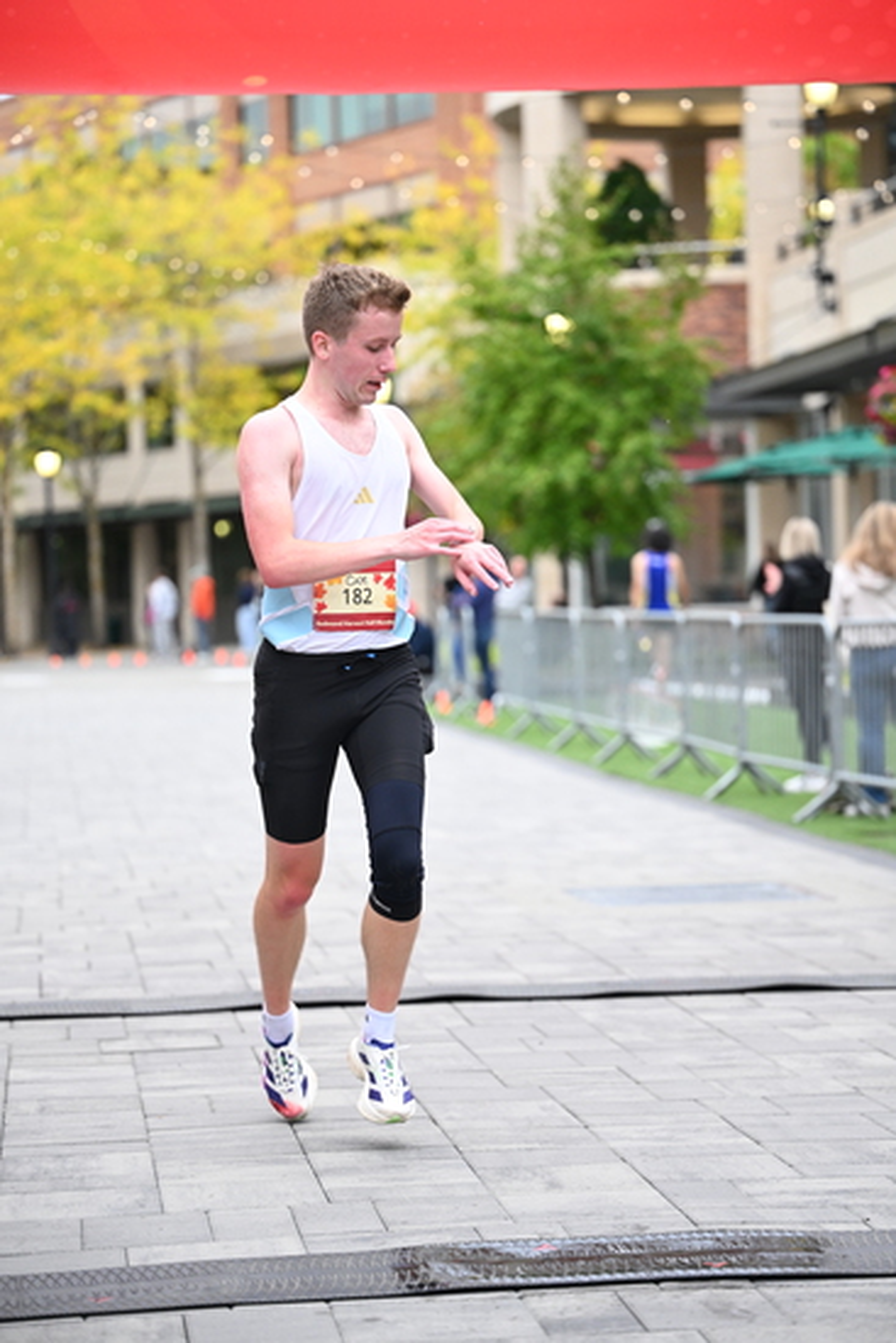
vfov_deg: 22.1
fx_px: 3432
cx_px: 448
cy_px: 672
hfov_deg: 14.9
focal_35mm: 92
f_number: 2.8
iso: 1600
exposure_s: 1/1250
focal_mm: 92
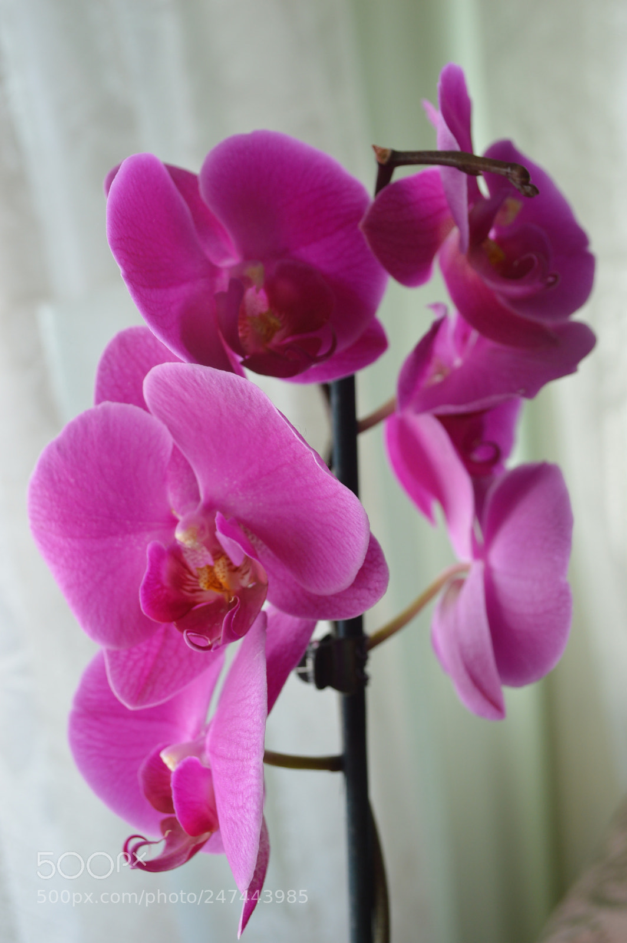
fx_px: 1138
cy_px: 472
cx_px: 314
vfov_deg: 45.0
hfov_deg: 30.8
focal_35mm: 44
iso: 280
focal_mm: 29
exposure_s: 1/125
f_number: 5.6
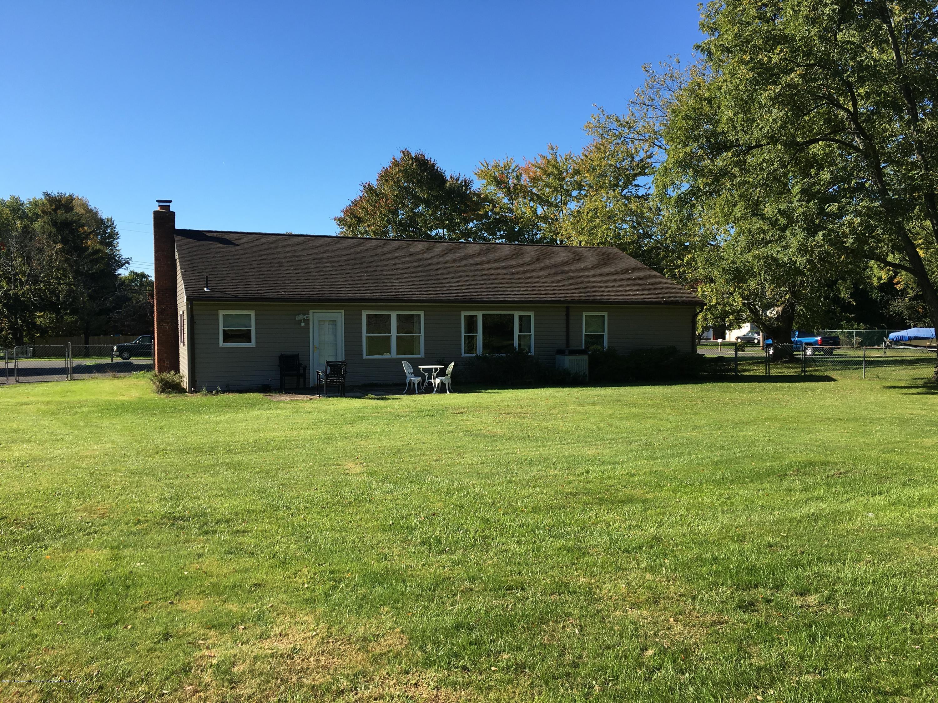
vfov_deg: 48.2
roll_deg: +0.5
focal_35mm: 29
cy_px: 352
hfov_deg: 61.7
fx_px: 786
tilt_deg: -1.0
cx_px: 469
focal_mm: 4.15
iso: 25
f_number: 2.2
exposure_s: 1/1115
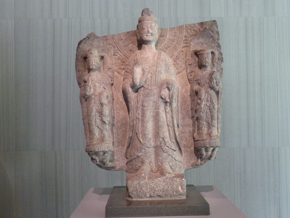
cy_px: 109
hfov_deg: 50.1
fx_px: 310
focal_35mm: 37
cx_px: 145
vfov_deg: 38.7
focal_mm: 6.1
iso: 800
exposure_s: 1/20
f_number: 3.6
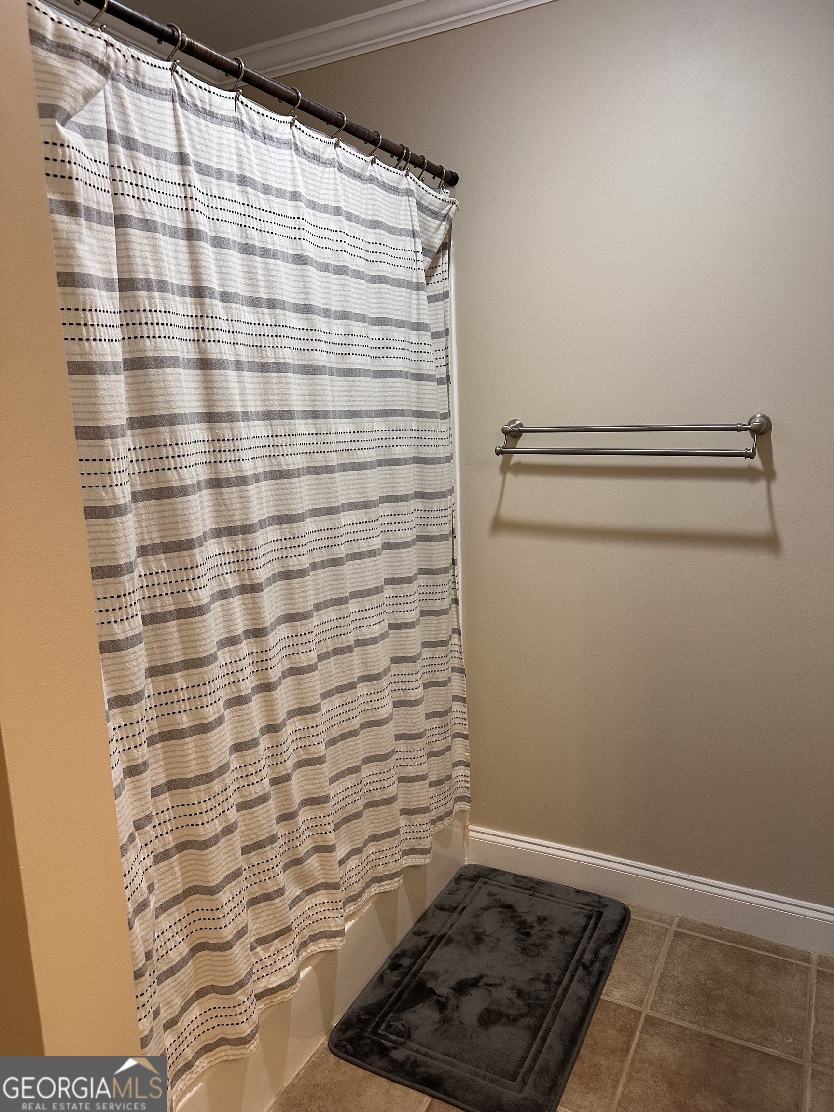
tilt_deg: -11.2
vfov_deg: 71.6
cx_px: 417
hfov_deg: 56.8
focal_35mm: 24
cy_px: 556
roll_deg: +0.6
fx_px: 771
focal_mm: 6.86
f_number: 1.78
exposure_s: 1/120
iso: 200
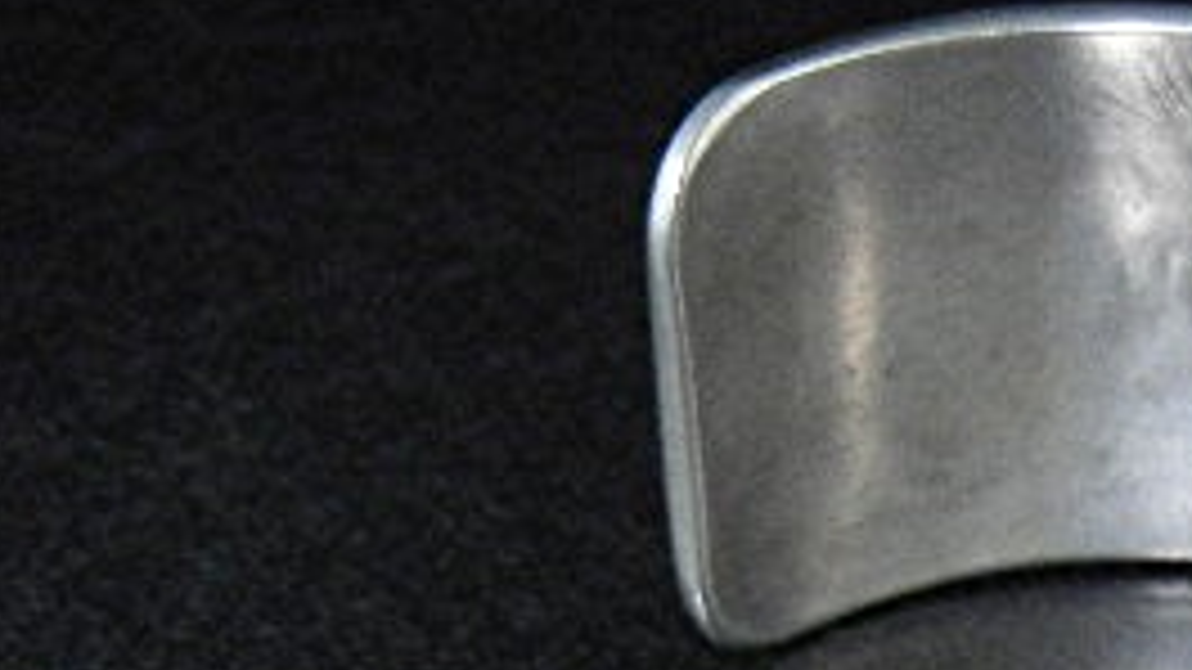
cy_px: 944
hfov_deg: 15.3
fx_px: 4330
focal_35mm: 137
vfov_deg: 8.7
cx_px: 1259
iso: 768
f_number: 7.8
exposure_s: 1/30
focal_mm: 9.3
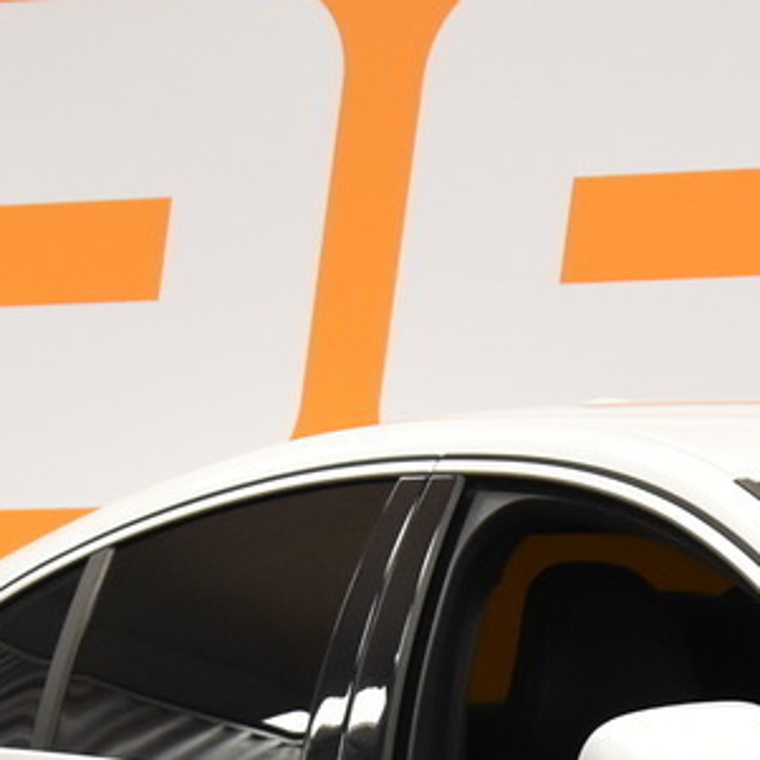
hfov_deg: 4.9
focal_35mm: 357
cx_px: 1221
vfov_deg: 4.9
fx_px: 8868
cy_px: 720
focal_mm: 52
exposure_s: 1/80
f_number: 5.6
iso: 1400
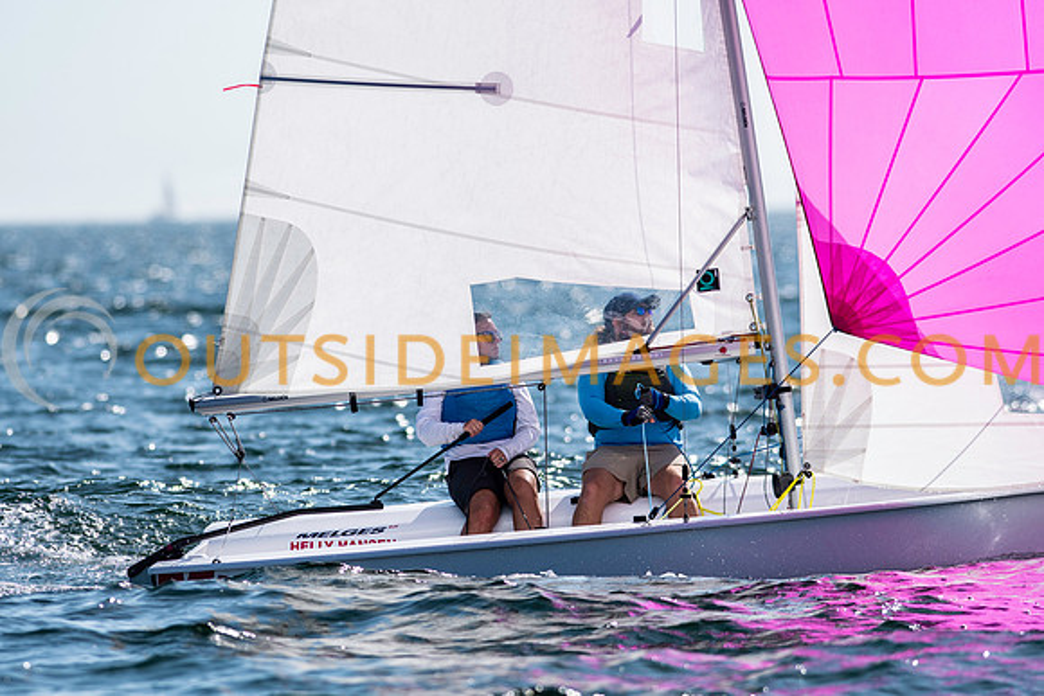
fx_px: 13883
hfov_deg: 4.3
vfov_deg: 2.9
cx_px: 522
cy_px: 348
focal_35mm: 479
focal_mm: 300
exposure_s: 1/4000
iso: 200
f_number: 5
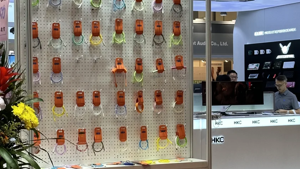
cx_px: 111
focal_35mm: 89
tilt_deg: -2.8
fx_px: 708
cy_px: 94
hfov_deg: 23.9
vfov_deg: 13.6
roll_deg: +0.3
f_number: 1.78
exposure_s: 1/166
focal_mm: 6.86
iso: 50
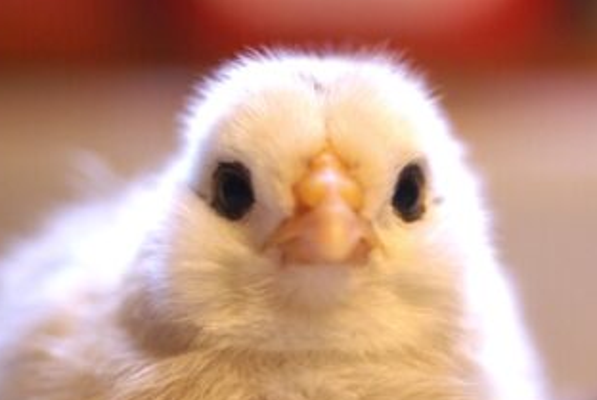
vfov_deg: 11.0
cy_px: 300
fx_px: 2076
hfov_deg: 16.3
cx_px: 471
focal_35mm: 125
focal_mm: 50
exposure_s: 1/20
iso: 400
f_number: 3.2
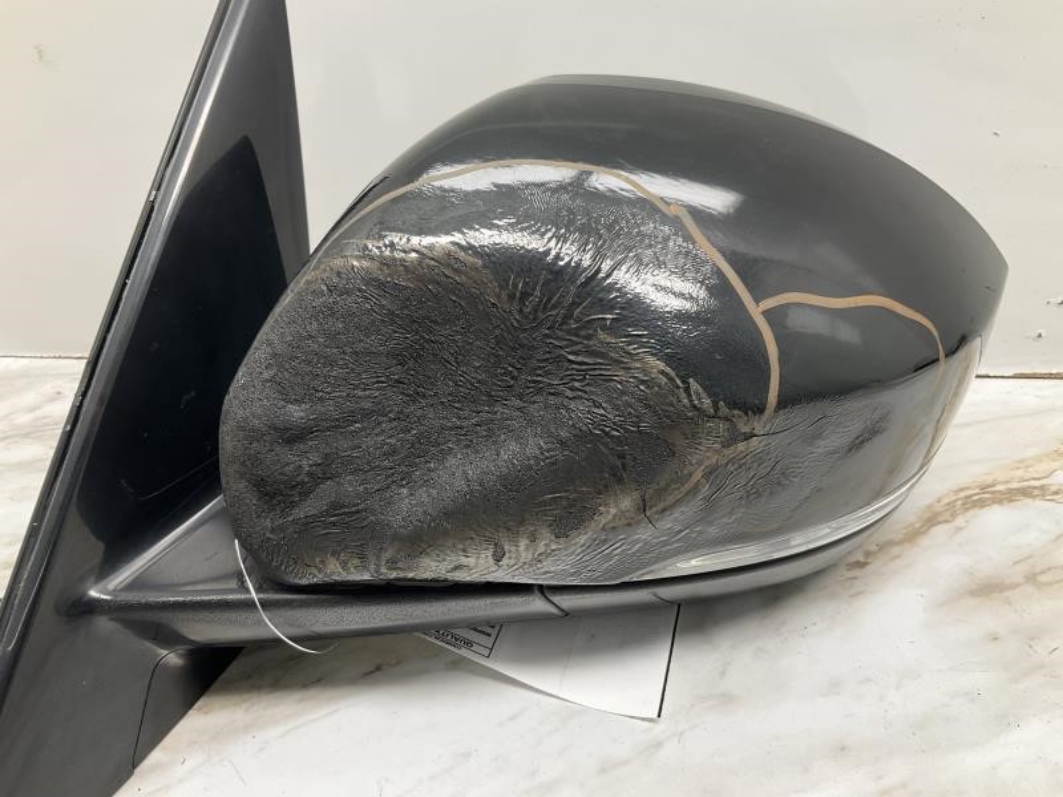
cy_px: 398
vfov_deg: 48.2
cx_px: 532
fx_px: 891
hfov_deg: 61.7
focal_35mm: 29
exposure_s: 1/150
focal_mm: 3
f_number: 1.8
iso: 20
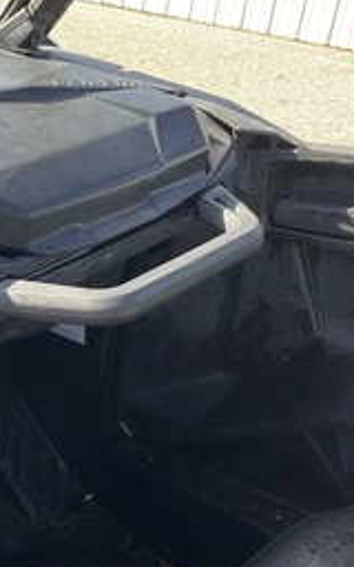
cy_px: 272
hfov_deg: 25.2
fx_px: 741
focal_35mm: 48
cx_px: -24
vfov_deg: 41.8
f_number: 1.8
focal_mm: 3
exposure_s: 1/239
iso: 25
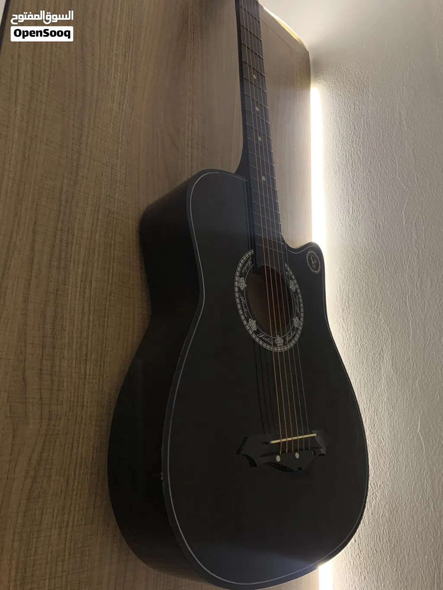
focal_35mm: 26
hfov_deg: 53.1
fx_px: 444
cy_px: 295
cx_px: 222
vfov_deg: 67.3
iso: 64
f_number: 1.8
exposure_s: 1/100
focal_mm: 4.25
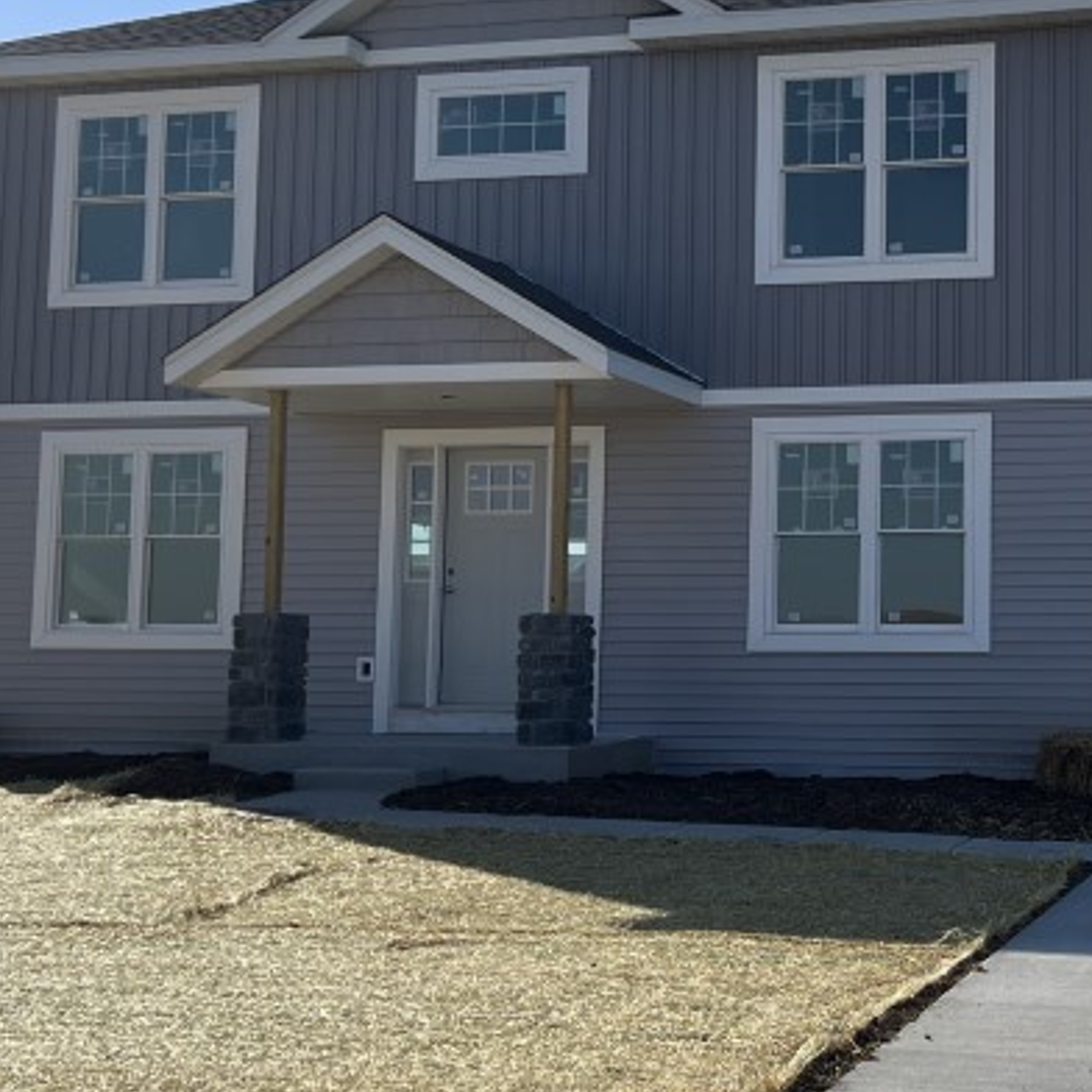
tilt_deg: +5.6
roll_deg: -1.5
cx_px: 978
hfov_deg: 27.6
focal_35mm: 60
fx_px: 2141
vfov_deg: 28.6
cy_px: 485
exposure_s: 1/6993
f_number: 1.5
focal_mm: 5.7
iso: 50
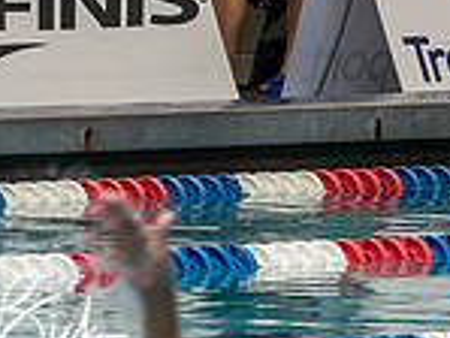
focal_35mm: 1013
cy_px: -158
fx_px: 13179
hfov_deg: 2.0
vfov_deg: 1.5
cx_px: 574
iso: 1250
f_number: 3.5
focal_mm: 130
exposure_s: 1/200
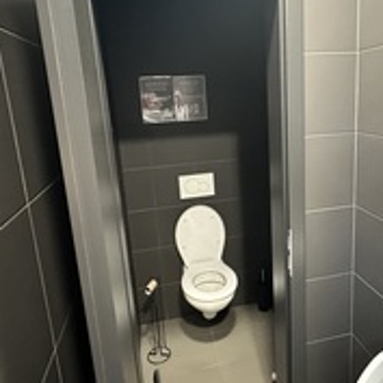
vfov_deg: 57.1
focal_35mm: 28
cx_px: 236
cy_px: 167
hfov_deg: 56.7
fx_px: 350
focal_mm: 2.22
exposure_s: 1/33
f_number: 2.2
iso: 1000
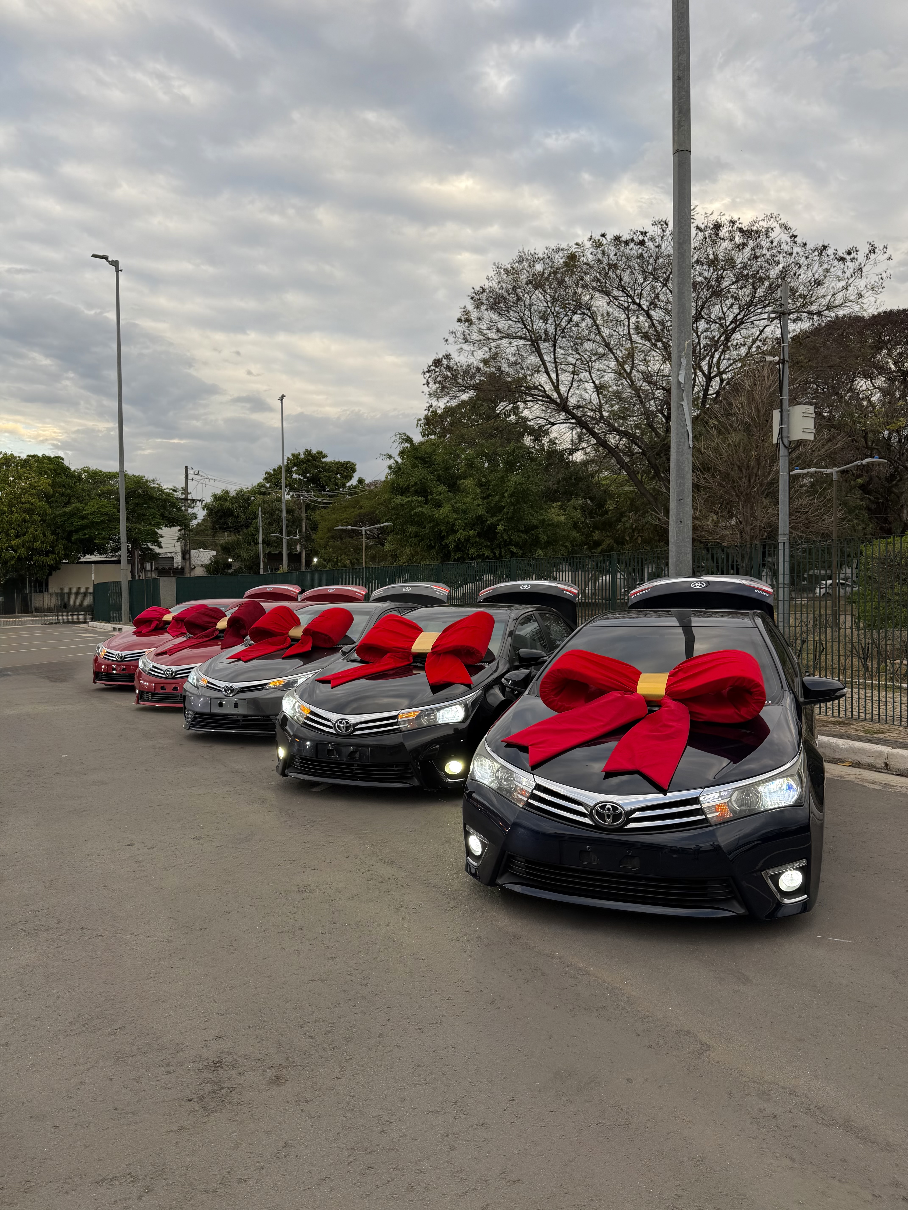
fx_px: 839
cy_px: 605
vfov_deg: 71.6
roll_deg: +0.2
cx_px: 454
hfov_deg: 56.8
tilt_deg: -1.3
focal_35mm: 24
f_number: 1.78
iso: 80
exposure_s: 1/338
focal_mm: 6.76
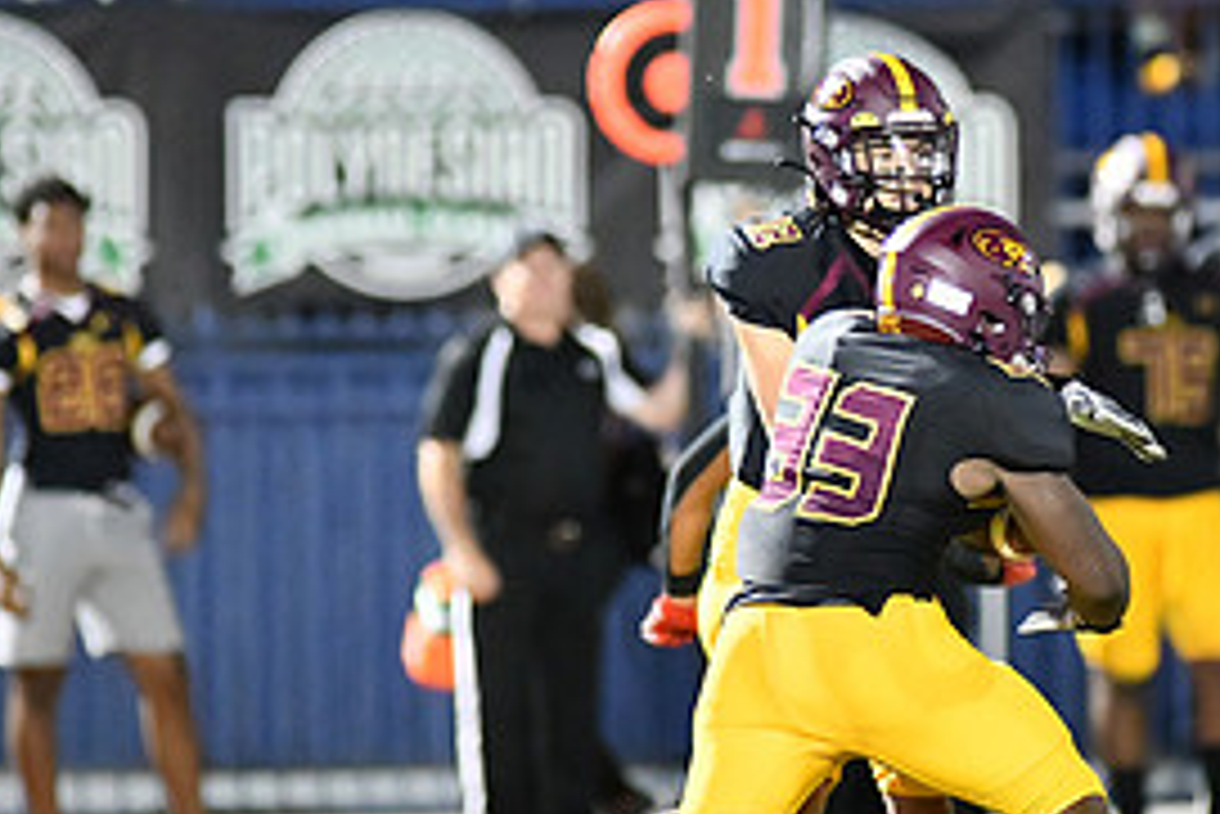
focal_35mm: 643
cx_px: 842
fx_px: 21801
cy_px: 331
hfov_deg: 3.2
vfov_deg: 2.1
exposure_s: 1/1000
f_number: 2.8
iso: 11400
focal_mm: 300
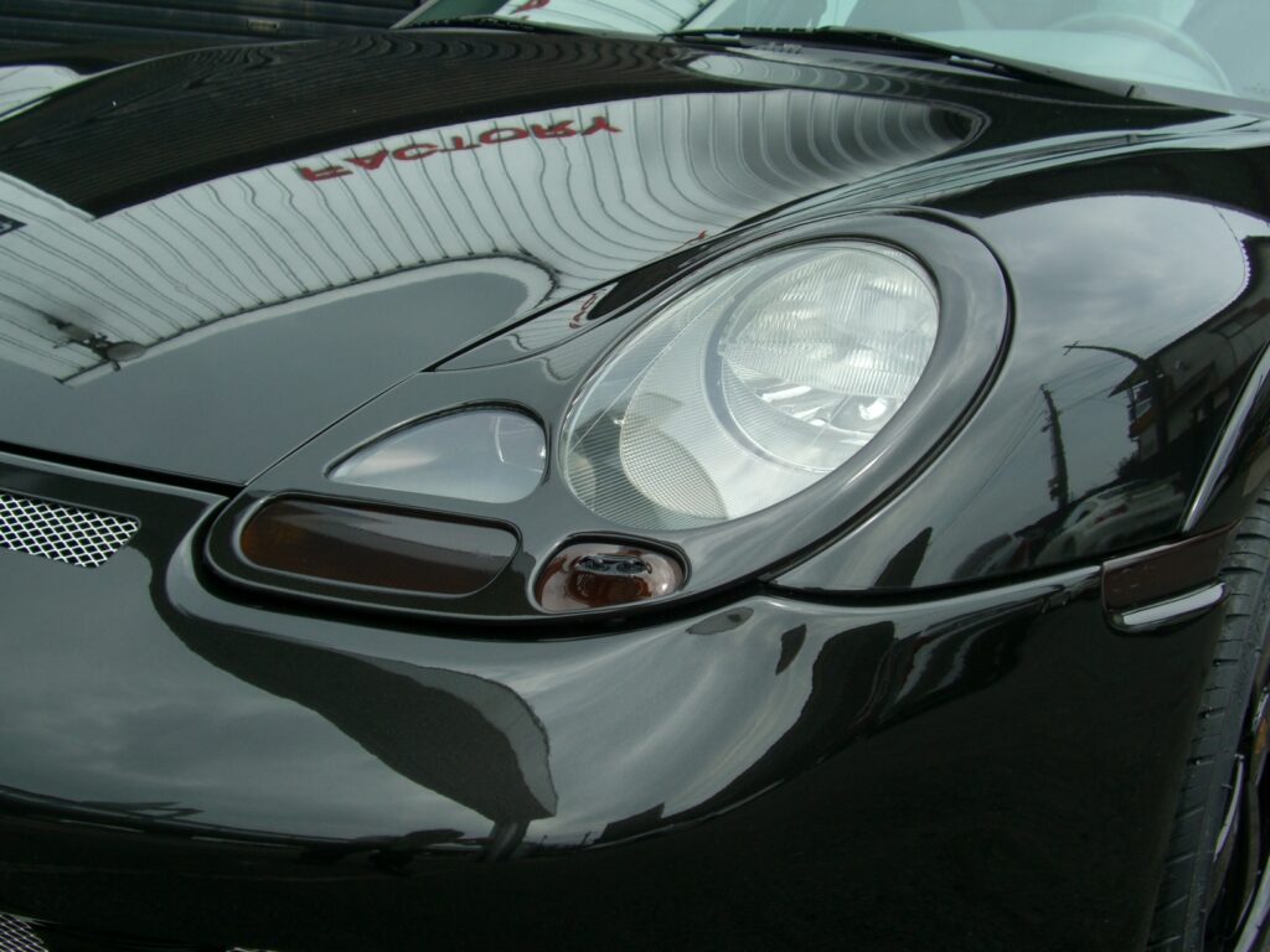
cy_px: 476
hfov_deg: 41.2
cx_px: 635
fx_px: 1688
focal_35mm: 46
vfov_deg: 31.5
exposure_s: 1/250
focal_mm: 9.6
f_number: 3.1
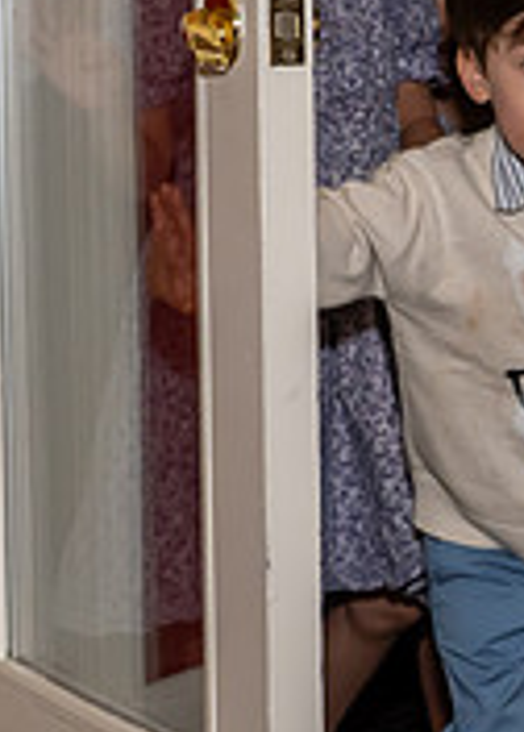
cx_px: 703
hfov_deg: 8.7
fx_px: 3370
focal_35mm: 162
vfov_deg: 12.4
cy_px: 283
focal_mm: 28
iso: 640
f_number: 7.1
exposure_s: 1/250
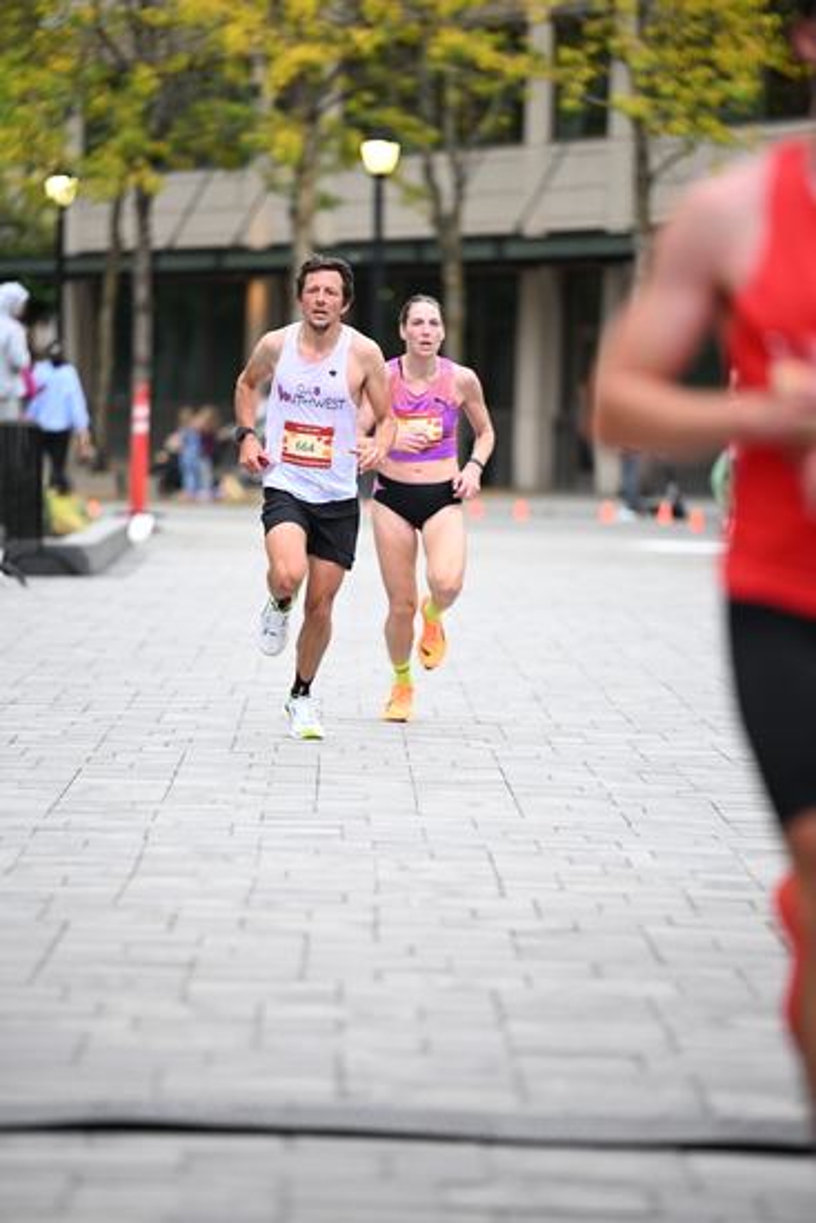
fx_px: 6116
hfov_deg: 7.6
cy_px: 612
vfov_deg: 11.4
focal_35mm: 180
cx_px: 408
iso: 1600
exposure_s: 1/1000
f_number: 2.8
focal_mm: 180
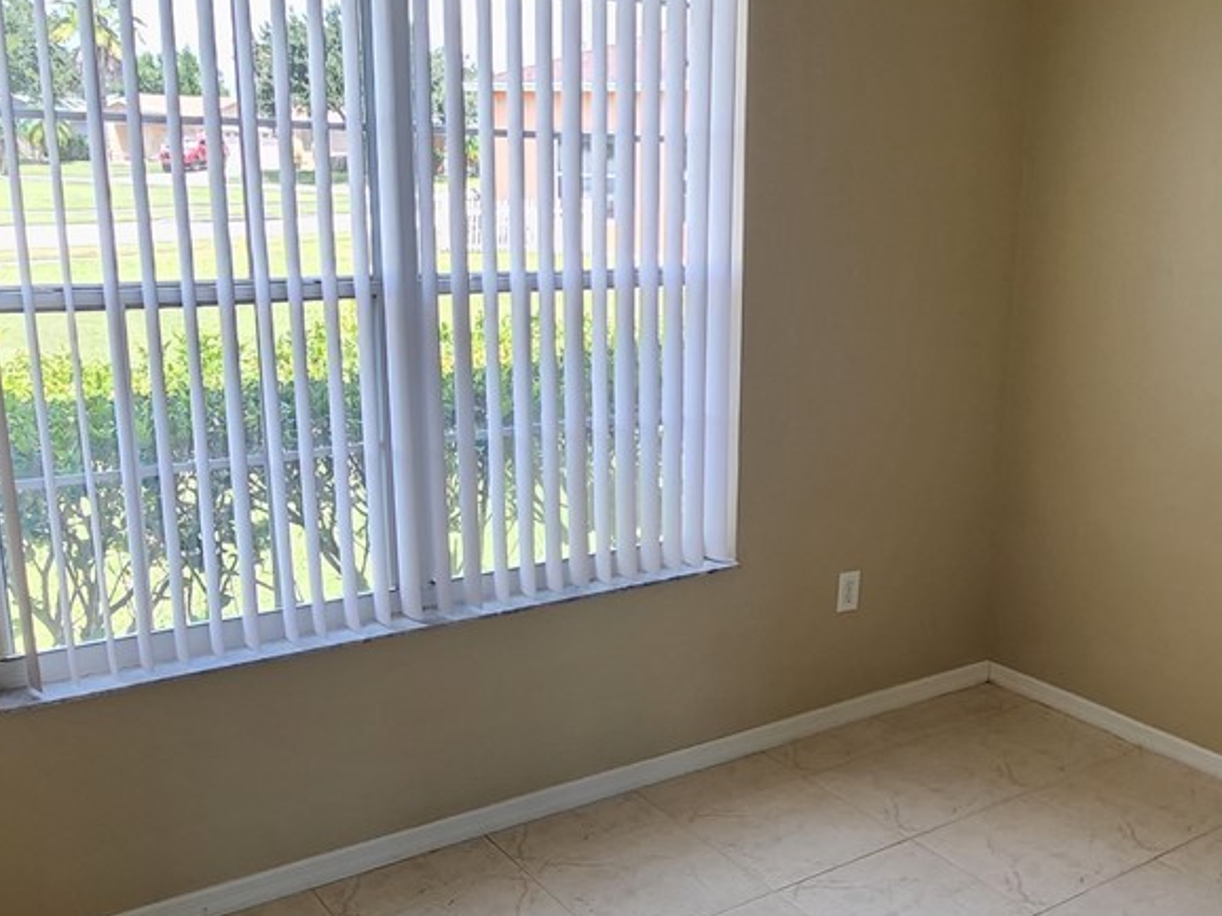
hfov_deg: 50.4
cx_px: 816
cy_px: 501
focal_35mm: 36
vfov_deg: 39.6
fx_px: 1270
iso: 40
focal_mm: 1.74
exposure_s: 1/60
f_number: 2.2
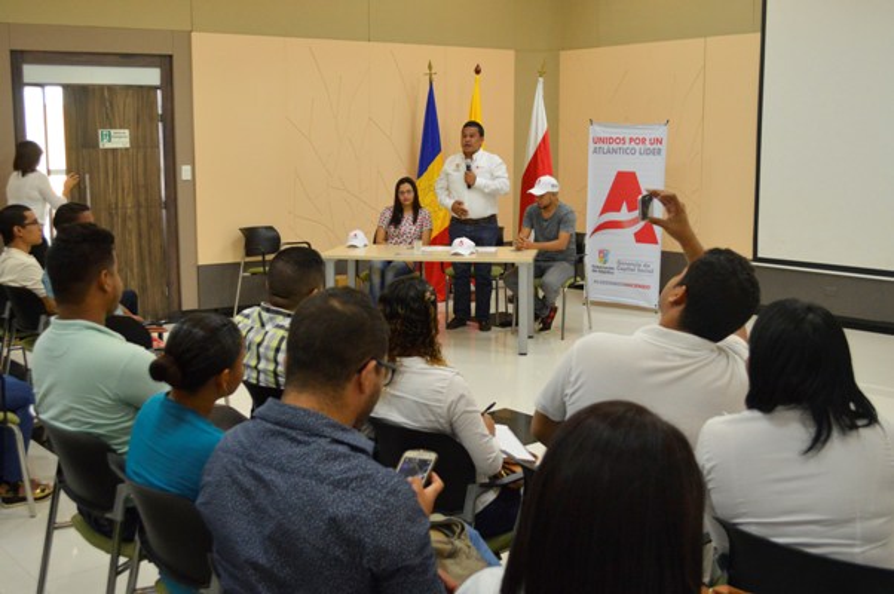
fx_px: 893
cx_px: 447
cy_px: 297
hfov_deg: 53.2
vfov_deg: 36.8
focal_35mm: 36
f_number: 4
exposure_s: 1/100
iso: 1600
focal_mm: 24
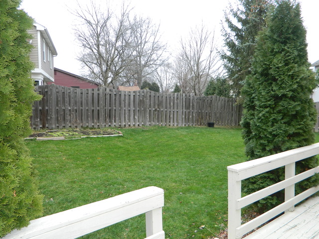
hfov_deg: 63.4
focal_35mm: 28
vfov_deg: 49.7
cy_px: 120
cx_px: 160
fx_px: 258
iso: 110
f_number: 3.2
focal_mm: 5.1
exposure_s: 1/60
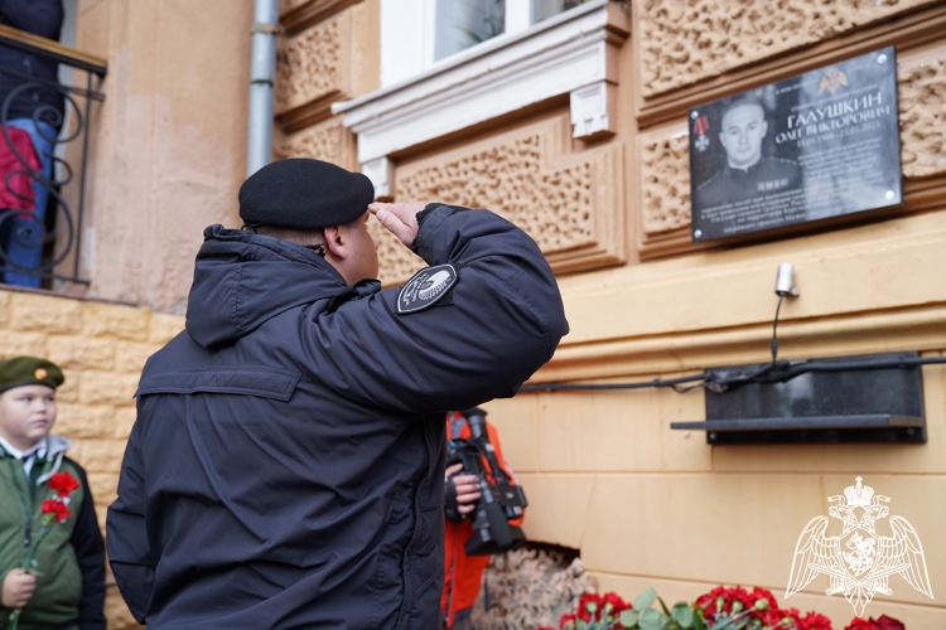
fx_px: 1051
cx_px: 473
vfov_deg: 33.4
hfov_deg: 48.5
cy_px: 315
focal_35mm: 40
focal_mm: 40
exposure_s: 1/60
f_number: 3.5
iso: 100
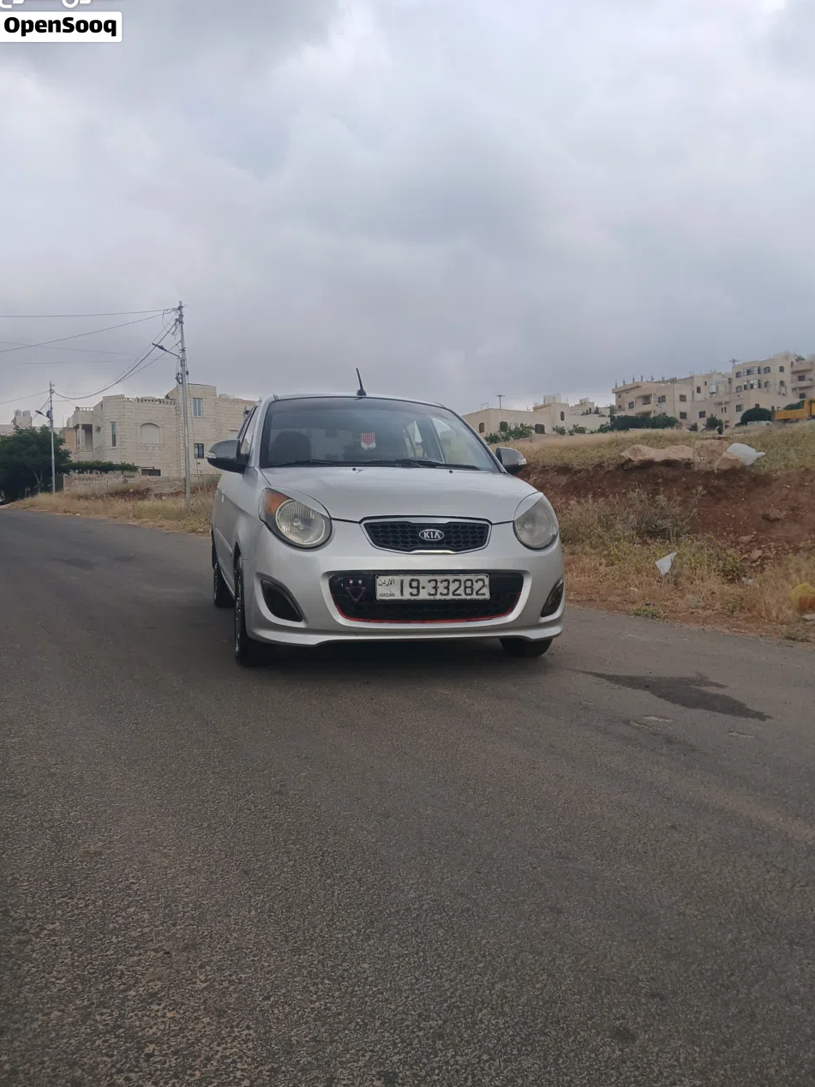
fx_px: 879
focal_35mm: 28
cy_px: 545
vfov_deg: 63.4
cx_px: 416
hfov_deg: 49.7
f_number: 1.8
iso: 20
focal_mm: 3.98
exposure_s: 1/132
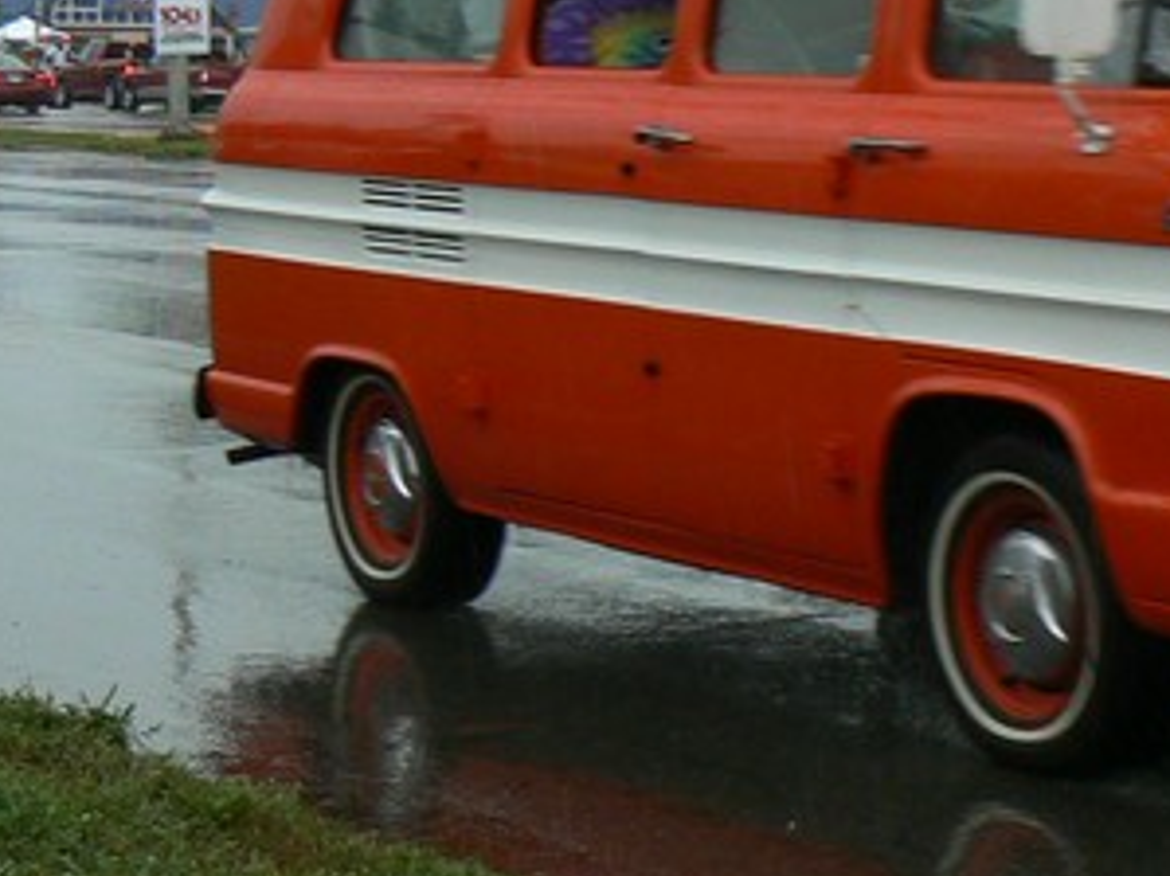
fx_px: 3345
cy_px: 262
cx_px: 1350
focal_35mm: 99
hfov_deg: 18.9
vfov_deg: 14.9
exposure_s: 1/160
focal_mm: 6
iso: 80
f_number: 5.6
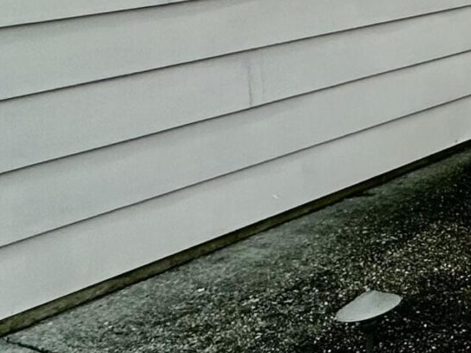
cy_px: -149
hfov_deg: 18.4
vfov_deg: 19.8
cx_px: 956
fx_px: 898
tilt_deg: +0.7
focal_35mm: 66
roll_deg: +0.9
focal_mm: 2.22
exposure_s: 1/1715
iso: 50
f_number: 2.2
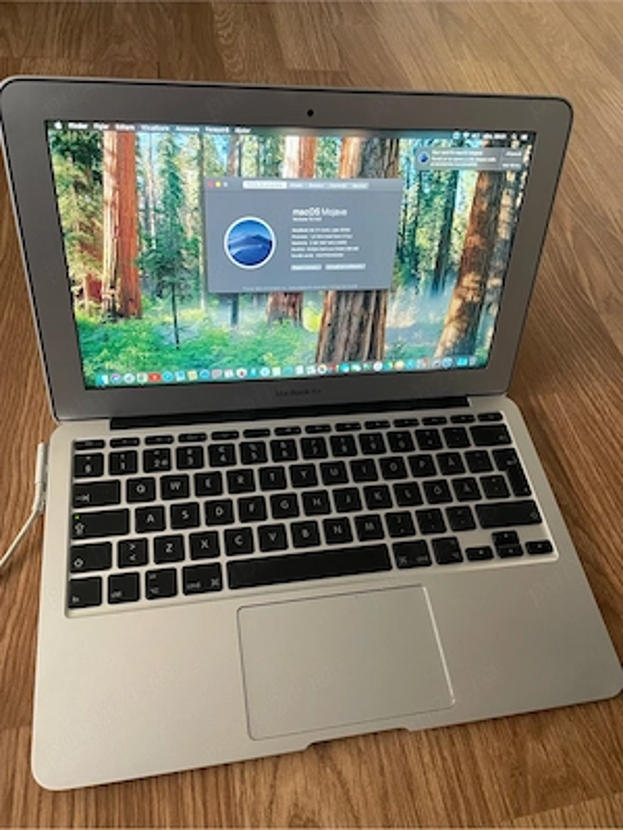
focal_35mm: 26
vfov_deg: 67.3
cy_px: 415
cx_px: 312
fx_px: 624
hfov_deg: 53.1
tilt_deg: -55.2
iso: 500
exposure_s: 1/60
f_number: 1.6
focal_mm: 4.2
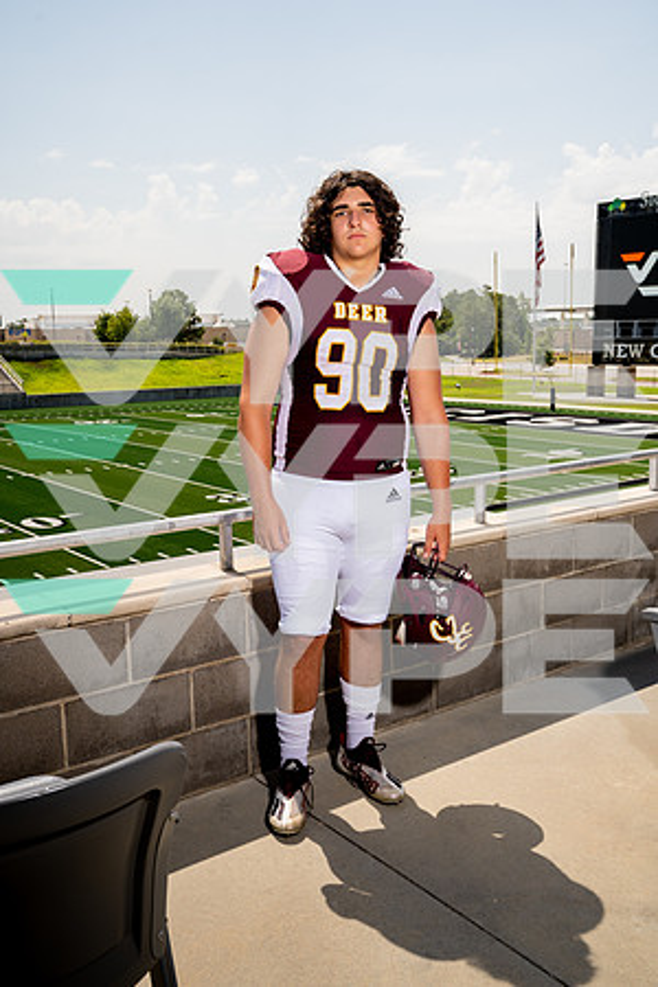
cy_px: 494
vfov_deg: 55.8
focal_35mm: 34
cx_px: 329
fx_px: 932
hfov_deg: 38.9
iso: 100
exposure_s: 1/250
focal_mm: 34
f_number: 8
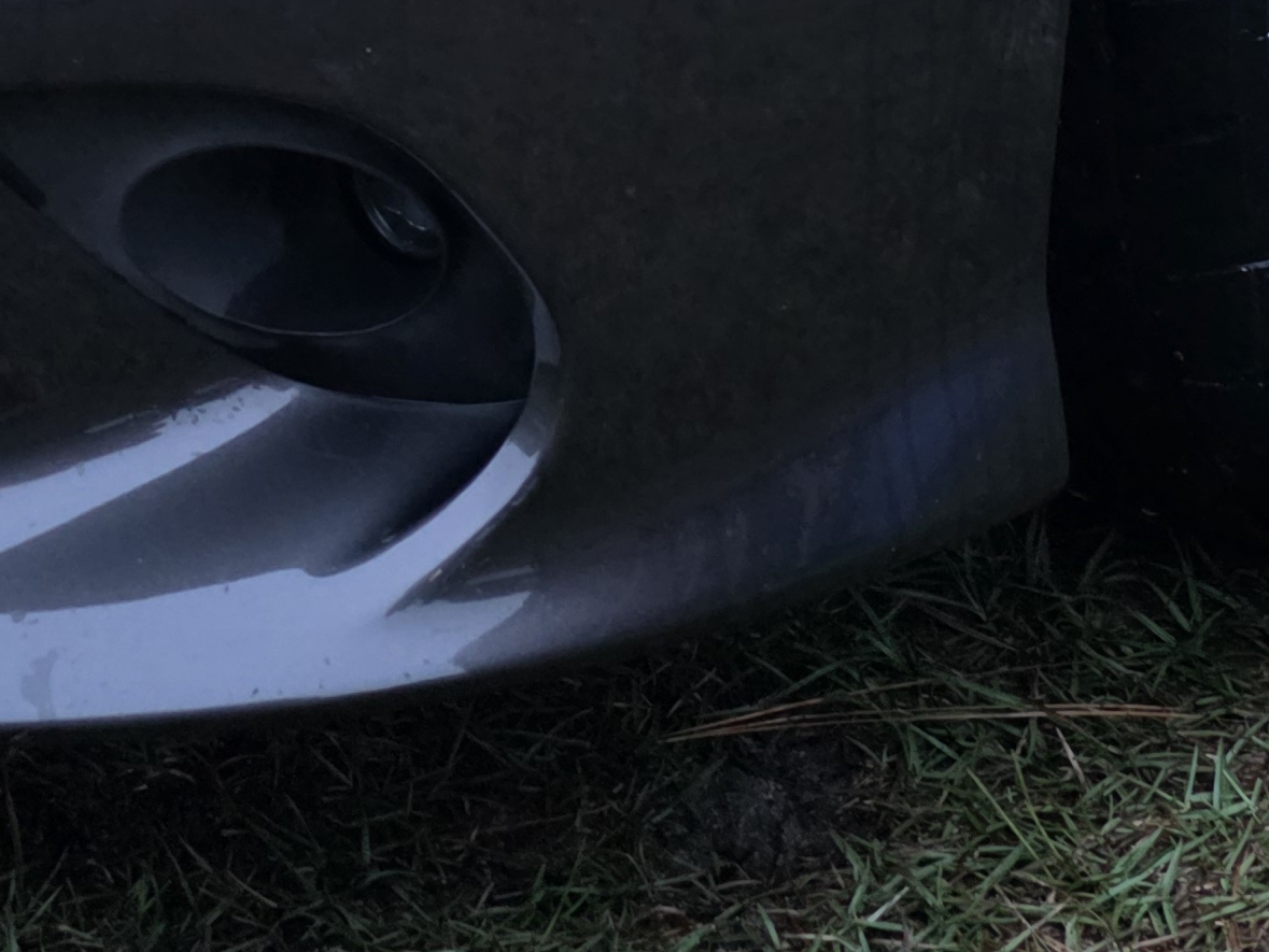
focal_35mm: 78
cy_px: -480
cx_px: 624
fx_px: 2860
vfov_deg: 17.1
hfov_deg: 25.0
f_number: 1.7
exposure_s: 1/30
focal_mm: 6.3
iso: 1600
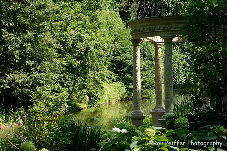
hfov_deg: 27.0
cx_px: 114
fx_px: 473
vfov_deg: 18.2
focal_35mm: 75
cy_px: 76
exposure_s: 1/160
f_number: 8
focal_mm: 50
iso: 200
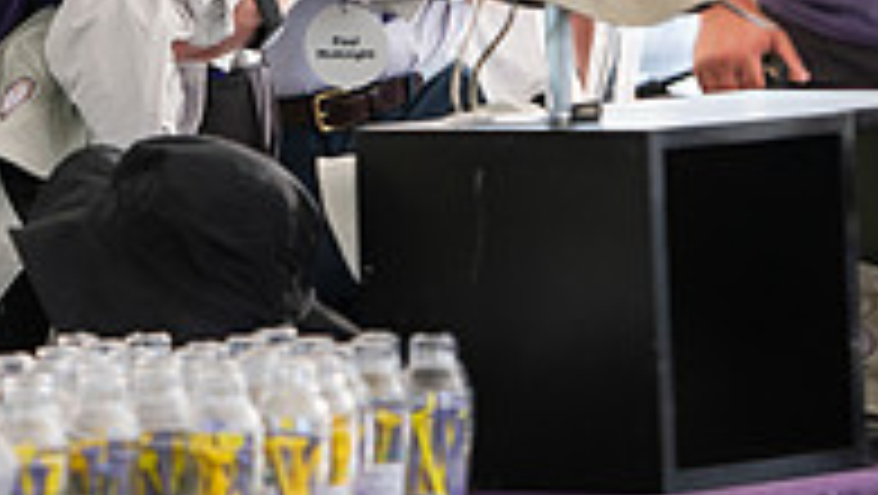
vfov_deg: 3.0
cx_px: -18
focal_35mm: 405
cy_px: -286
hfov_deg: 5.3
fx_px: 9435
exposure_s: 1/200
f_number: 3.2
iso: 250
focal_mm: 130
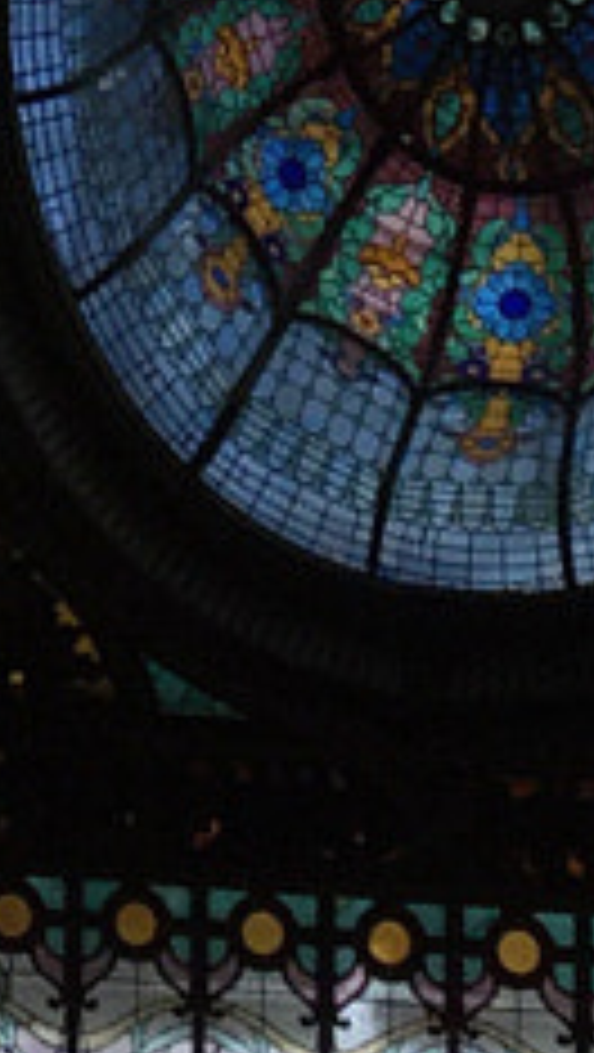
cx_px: 144
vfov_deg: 9.0
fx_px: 6035
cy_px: -1508
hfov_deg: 5.6
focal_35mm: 216
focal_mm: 4.15
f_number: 2.2
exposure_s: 1/746
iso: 32
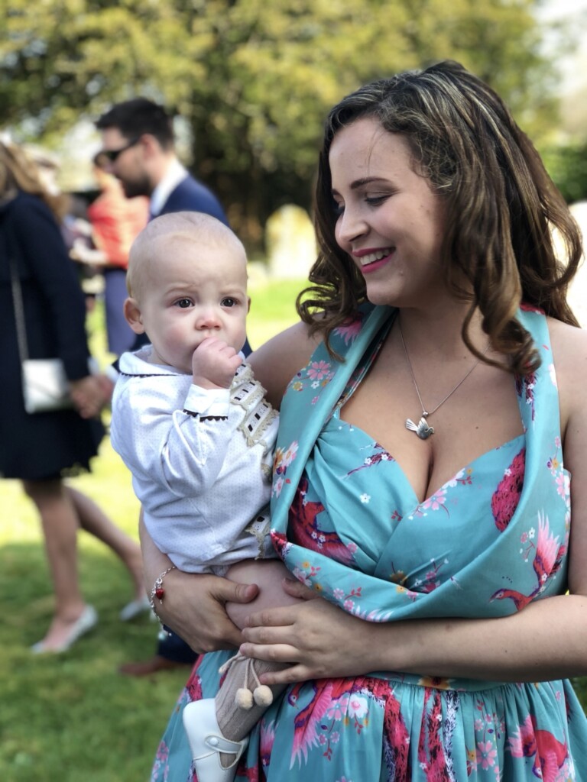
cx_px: 294
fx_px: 1289
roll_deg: +3.4
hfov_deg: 25.7
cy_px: 391
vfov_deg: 33.8
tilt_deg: -10.6
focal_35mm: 57
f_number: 2.8
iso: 25
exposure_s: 1/120
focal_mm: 6.6
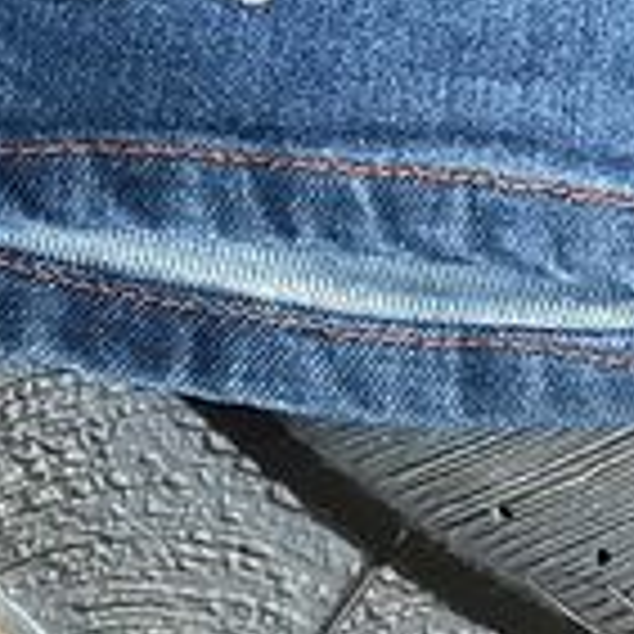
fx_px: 3253
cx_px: 1228
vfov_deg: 9.9
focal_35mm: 157
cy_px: -836
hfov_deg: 10.3
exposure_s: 1/33
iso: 400
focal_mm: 4.6
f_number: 2
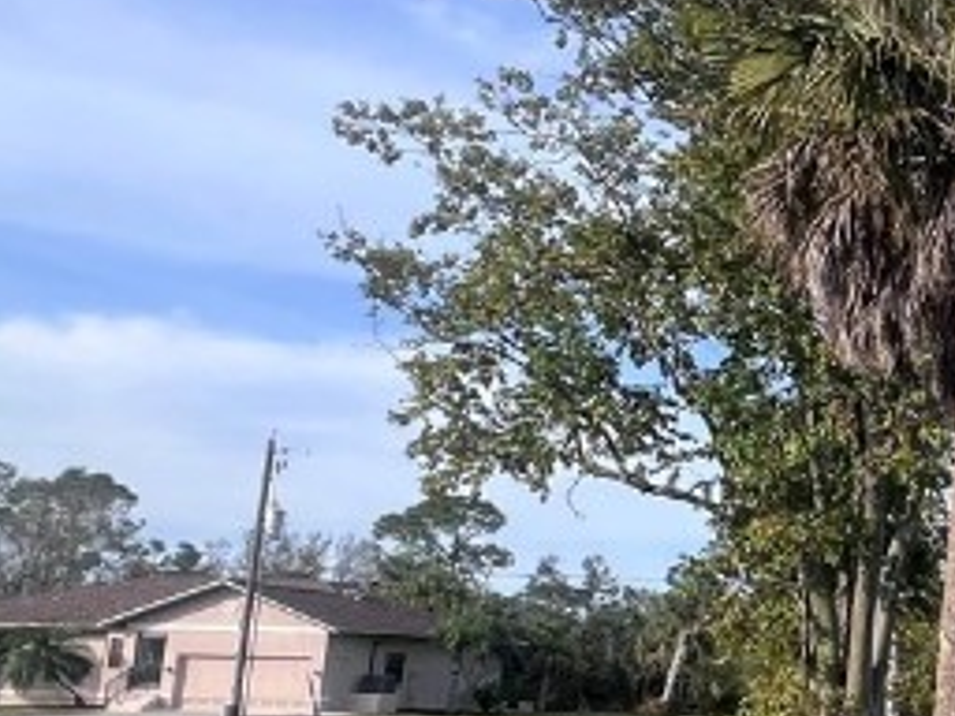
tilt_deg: +10.0
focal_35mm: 52
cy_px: 477
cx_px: 1485
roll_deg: -2.3
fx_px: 1435
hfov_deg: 25.7
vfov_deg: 27.9
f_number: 1.8
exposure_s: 1/1085
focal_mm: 1.57
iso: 32
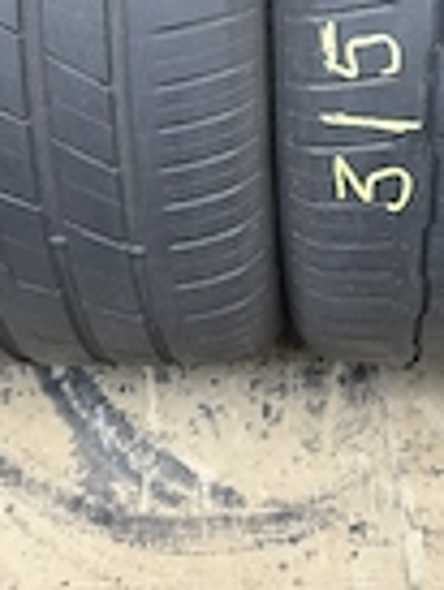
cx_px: 276
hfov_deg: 21.9
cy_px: -4
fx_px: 1144
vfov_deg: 27.3
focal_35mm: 67
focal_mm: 6.3
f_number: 1.7
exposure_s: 1/101
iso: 500
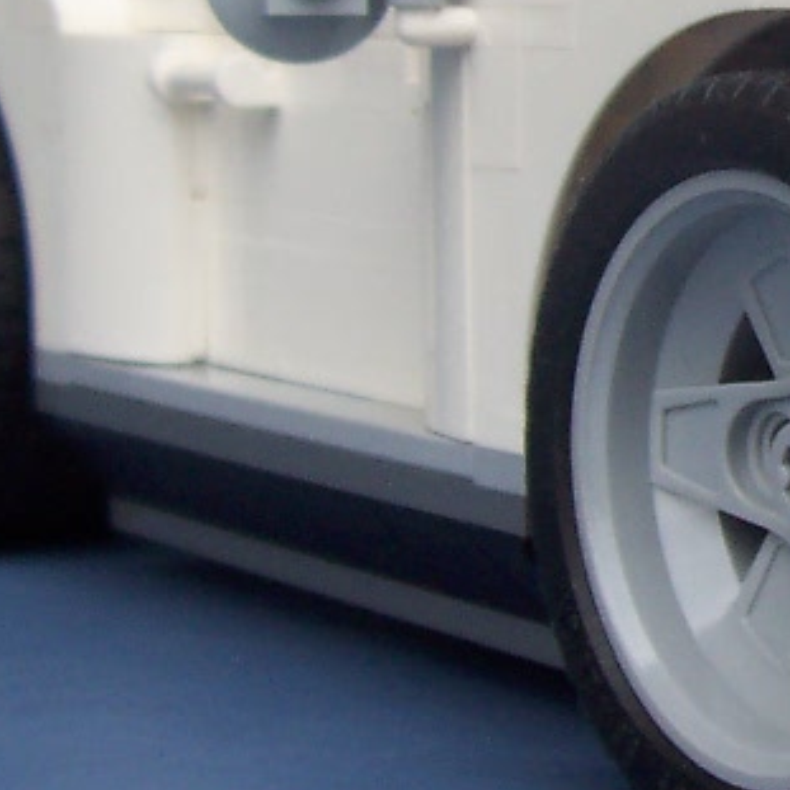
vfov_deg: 13.8
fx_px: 3253
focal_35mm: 126
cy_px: 132
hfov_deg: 13.4
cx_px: 1021
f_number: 2.8
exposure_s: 1/250
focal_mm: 5.6
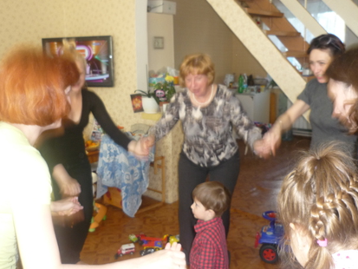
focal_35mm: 36
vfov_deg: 39.7
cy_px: 129
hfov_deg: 51.3
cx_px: 172
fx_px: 372
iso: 200
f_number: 2.8
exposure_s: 1/30
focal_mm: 5.5
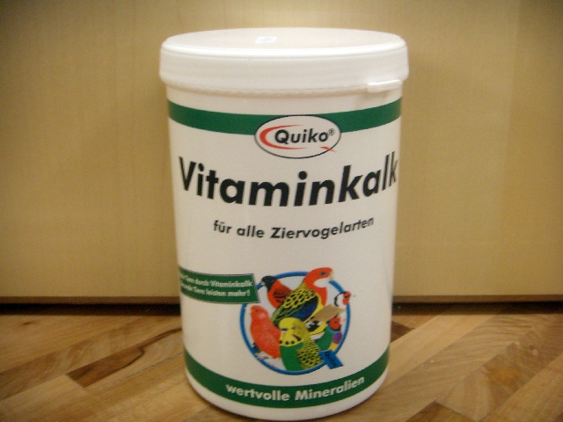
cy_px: 211
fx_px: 716
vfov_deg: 32.9
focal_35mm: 44
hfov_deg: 42.9
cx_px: 282
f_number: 3.6
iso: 200
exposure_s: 1/11.6
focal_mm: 7.2
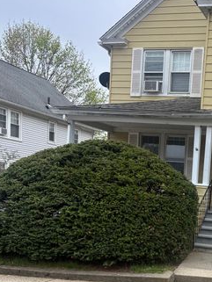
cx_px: 214
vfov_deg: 34.1
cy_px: 240
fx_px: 441
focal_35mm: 54
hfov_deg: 25.6
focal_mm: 5.96
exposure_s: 1/464
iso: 50
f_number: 1.6
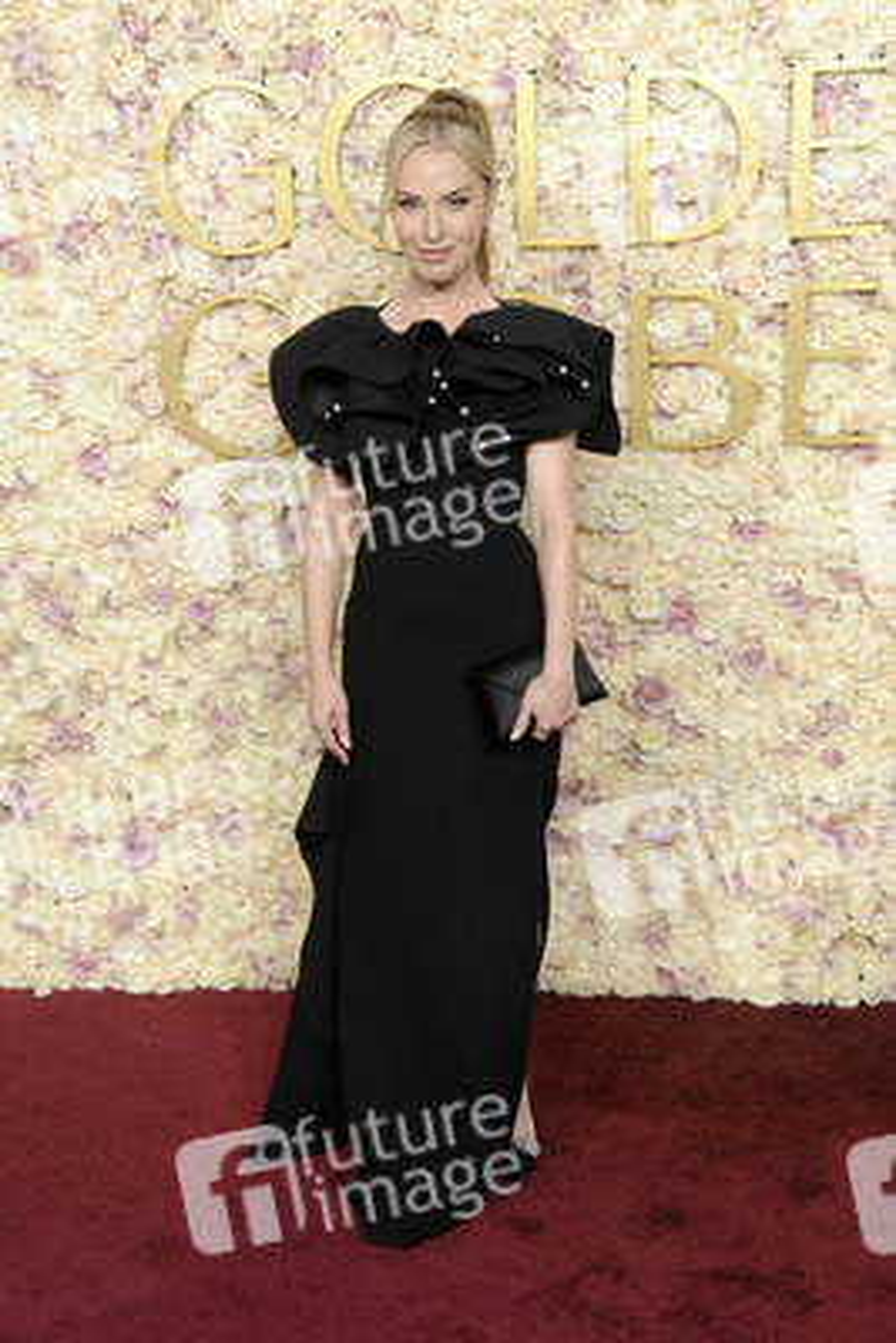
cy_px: 672
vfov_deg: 39.6
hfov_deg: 27.0
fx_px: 1865
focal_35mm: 50
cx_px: 448
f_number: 11
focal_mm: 50
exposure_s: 1/250
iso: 1000
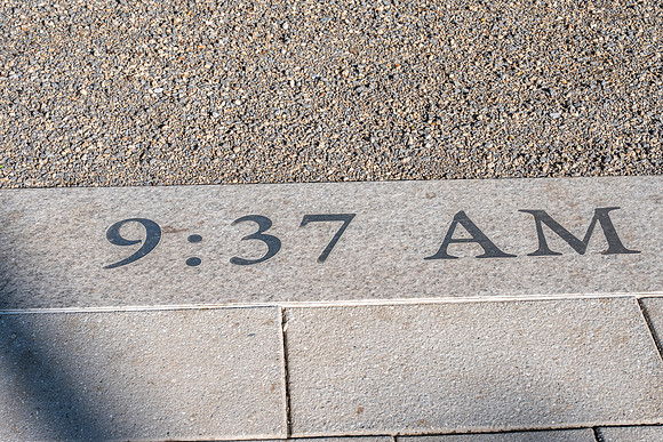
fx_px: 1197
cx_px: 332
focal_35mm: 65
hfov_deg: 31.0
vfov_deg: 20.9
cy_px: 221
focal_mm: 65
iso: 110
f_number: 11
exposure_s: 1/200
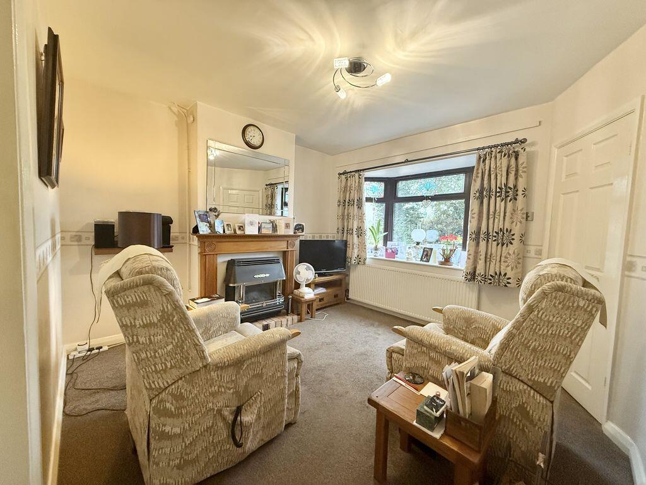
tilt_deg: -2.3
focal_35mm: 14
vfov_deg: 85.7
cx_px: 323
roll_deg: -1.5
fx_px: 261
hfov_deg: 102.1
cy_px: 242
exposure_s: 1/100
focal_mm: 2.22
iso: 640
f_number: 2.2
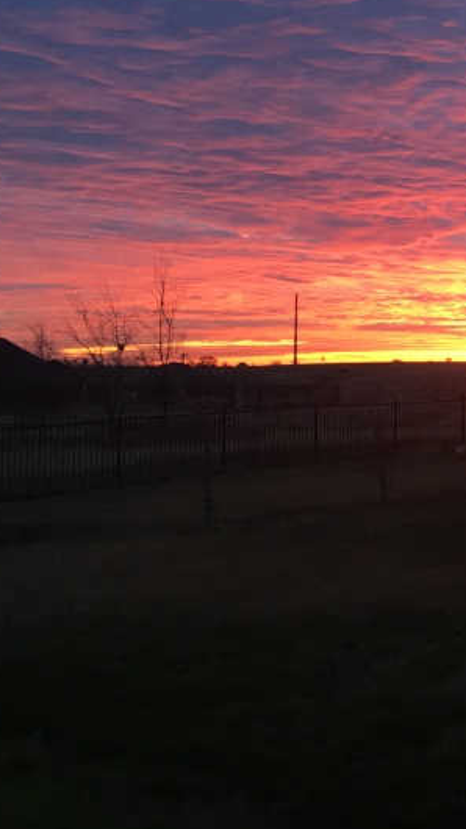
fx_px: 1340
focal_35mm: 61
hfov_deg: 18.0
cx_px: 652
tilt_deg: +2.1
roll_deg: +0.4
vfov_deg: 34.2
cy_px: 327
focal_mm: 4.15
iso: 100
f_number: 2.2
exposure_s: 1/30
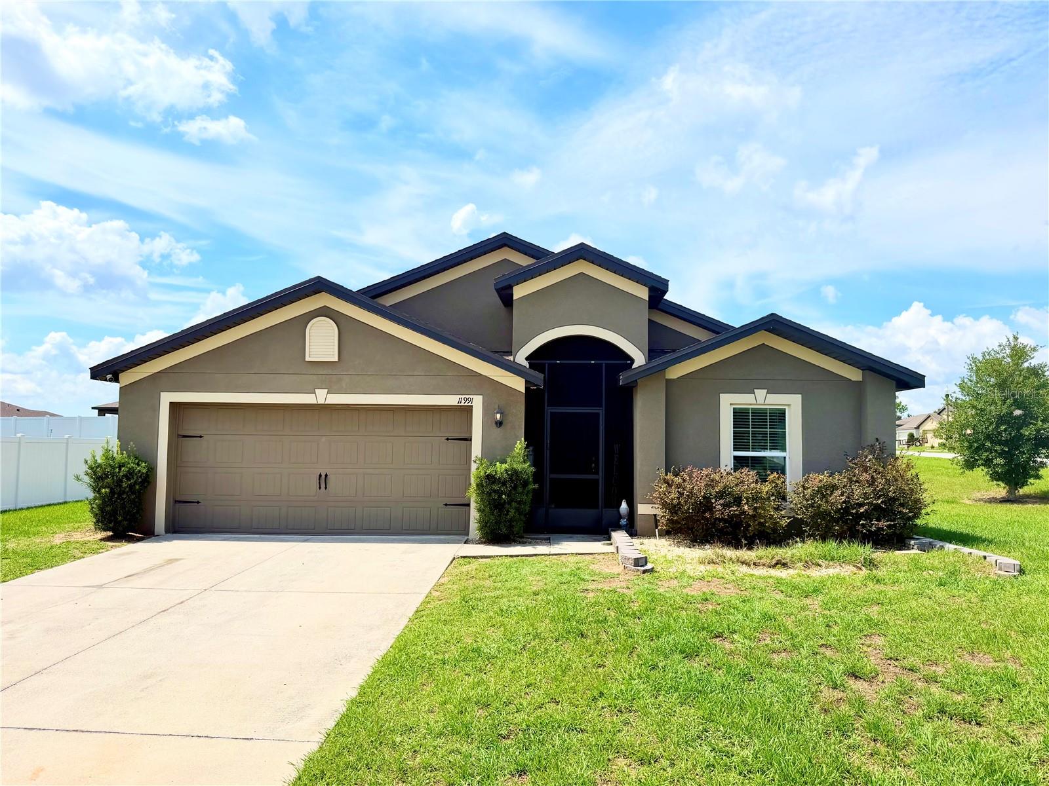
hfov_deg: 71.6
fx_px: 727
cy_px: 393
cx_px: 524
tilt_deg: +3.8
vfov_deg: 56.8
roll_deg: -1.1
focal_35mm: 24
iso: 80
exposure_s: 1/8130
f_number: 1.78
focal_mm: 6.76
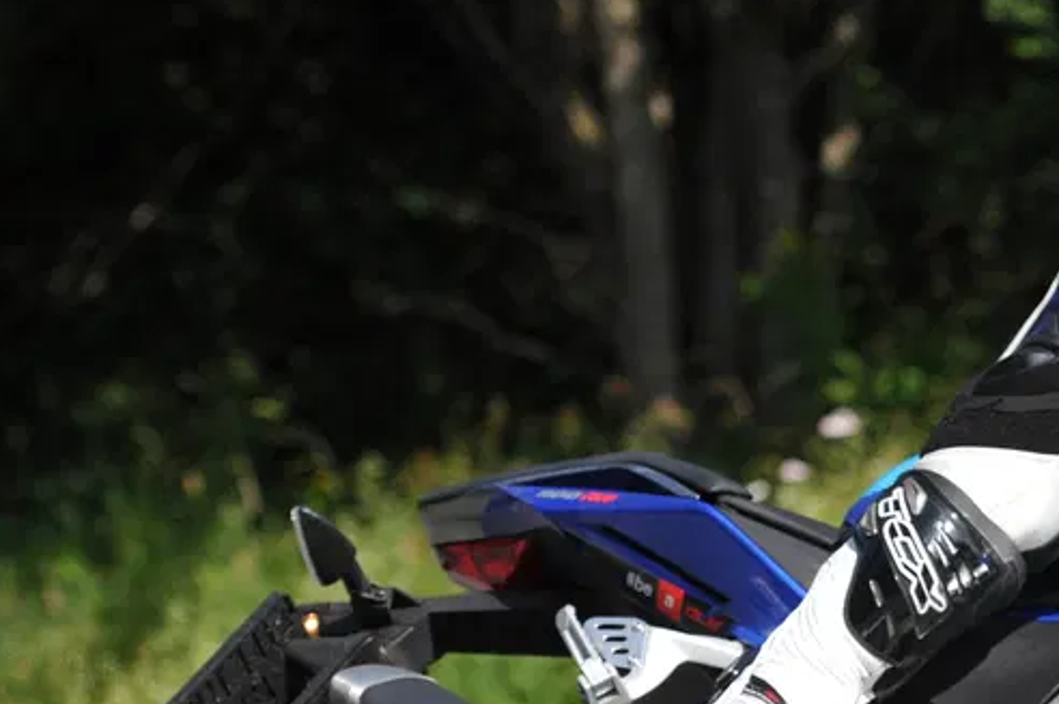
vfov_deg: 5.5
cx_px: 1266
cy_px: 606
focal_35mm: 249
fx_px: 7317
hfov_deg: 8.2
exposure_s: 1/4000
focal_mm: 102
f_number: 4
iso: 800
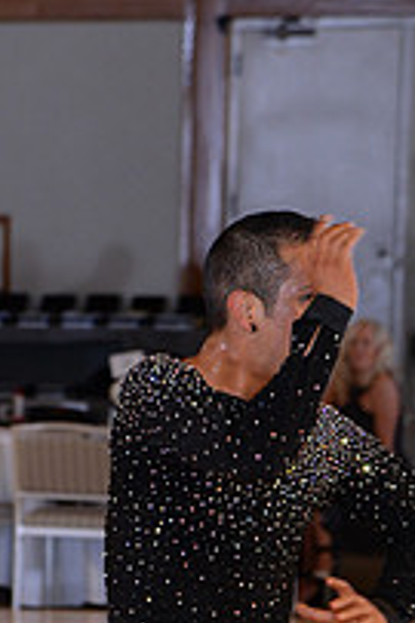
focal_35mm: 320
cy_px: 730
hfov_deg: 4.3
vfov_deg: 6.4
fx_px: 5542
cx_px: -23
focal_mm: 112
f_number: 5.6
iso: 1250
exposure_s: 1/250
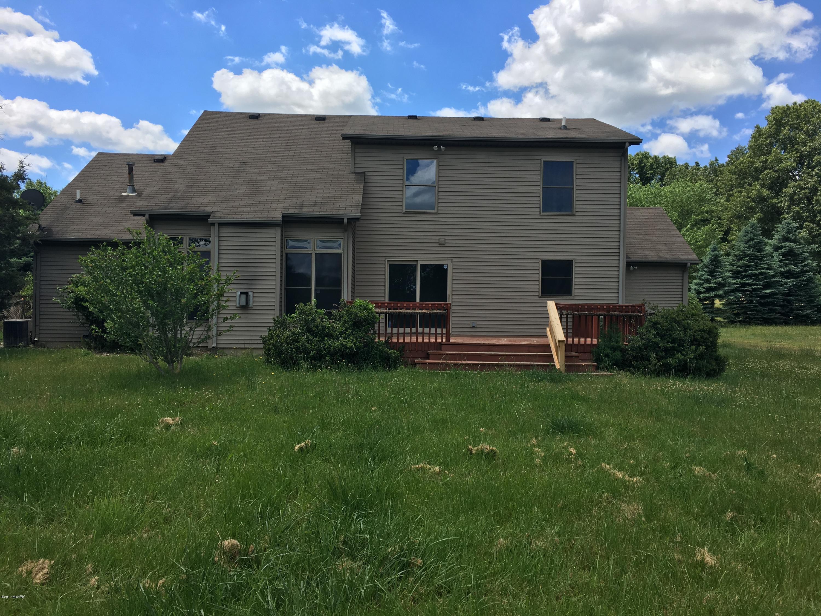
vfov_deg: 48.2
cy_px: 308
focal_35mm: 29
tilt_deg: +1.4
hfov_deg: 61.7
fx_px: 688
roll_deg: -0.8
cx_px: 410
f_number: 2.2
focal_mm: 4.15
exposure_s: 1/1261
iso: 25
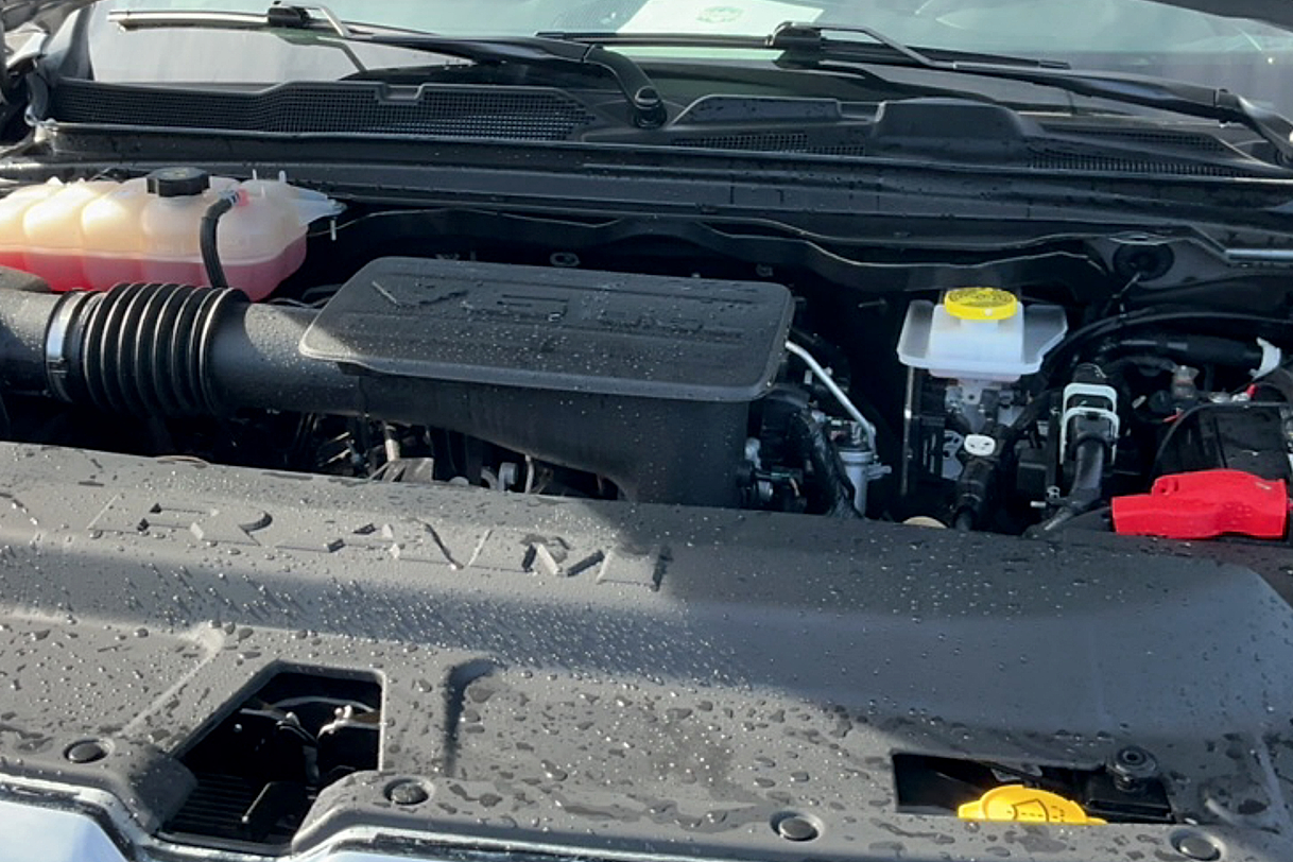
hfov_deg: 47.3
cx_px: 553
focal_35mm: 41
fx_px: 1472
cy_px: 305
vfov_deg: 32.4
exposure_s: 1/297
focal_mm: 3
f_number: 1.8
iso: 25
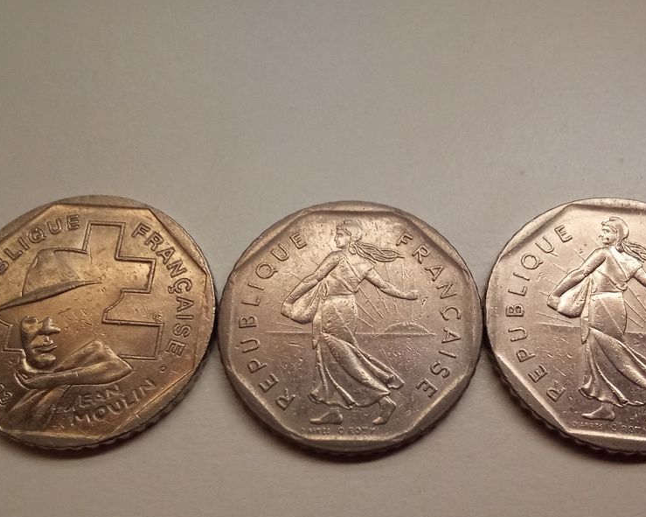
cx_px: 361
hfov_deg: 49.0
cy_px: 312
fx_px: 707
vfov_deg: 39.9
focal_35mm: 37
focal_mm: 2.87
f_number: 2
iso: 800
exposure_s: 1/25
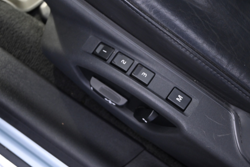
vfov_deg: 19.3
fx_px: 491
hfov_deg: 28.6
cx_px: 140
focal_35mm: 71
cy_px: 81
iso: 1000
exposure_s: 1/1.6
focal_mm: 37
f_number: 5.3
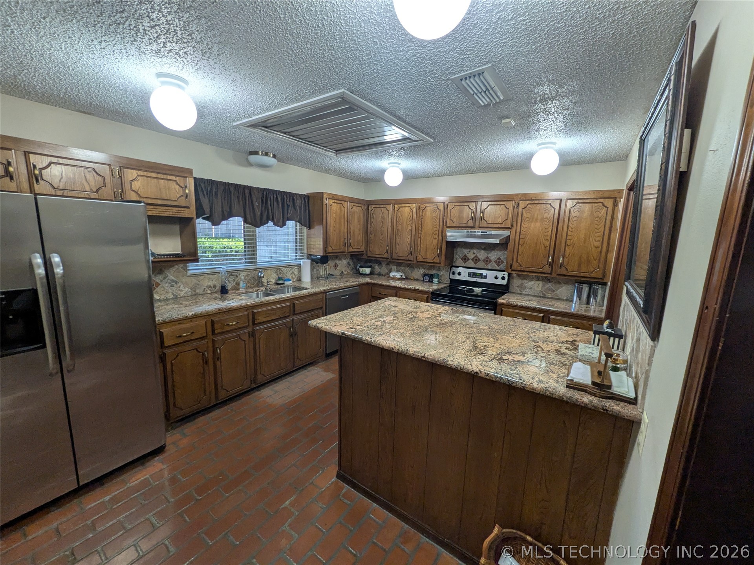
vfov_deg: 85.7
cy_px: 282
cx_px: 377
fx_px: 305
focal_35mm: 14
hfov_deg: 102.1
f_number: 2.2
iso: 122
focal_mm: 1.83
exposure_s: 1/60
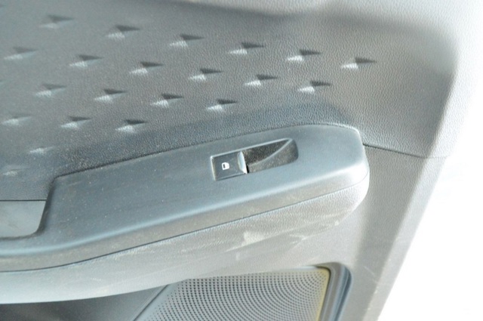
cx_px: 242
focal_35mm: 36
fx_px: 482
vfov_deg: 36.8
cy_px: 160
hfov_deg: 53.2
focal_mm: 24
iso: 6400
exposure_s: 1/30
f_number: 6.3
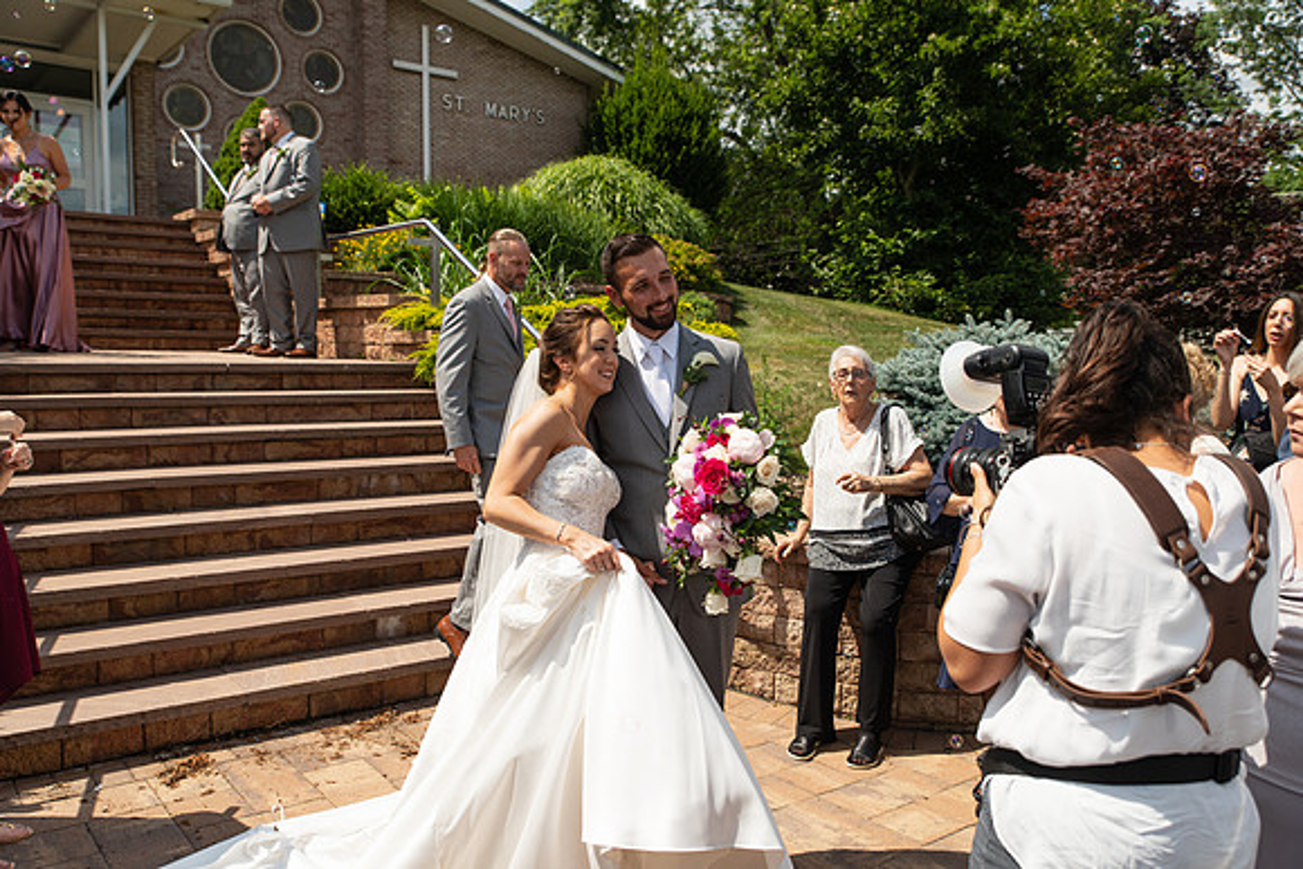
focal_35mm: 31
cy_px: 434
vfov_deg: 42.3
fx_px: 1122
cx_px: 652
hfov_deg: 60.3
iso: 125
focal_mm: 31
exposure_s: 1/1250
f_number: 4
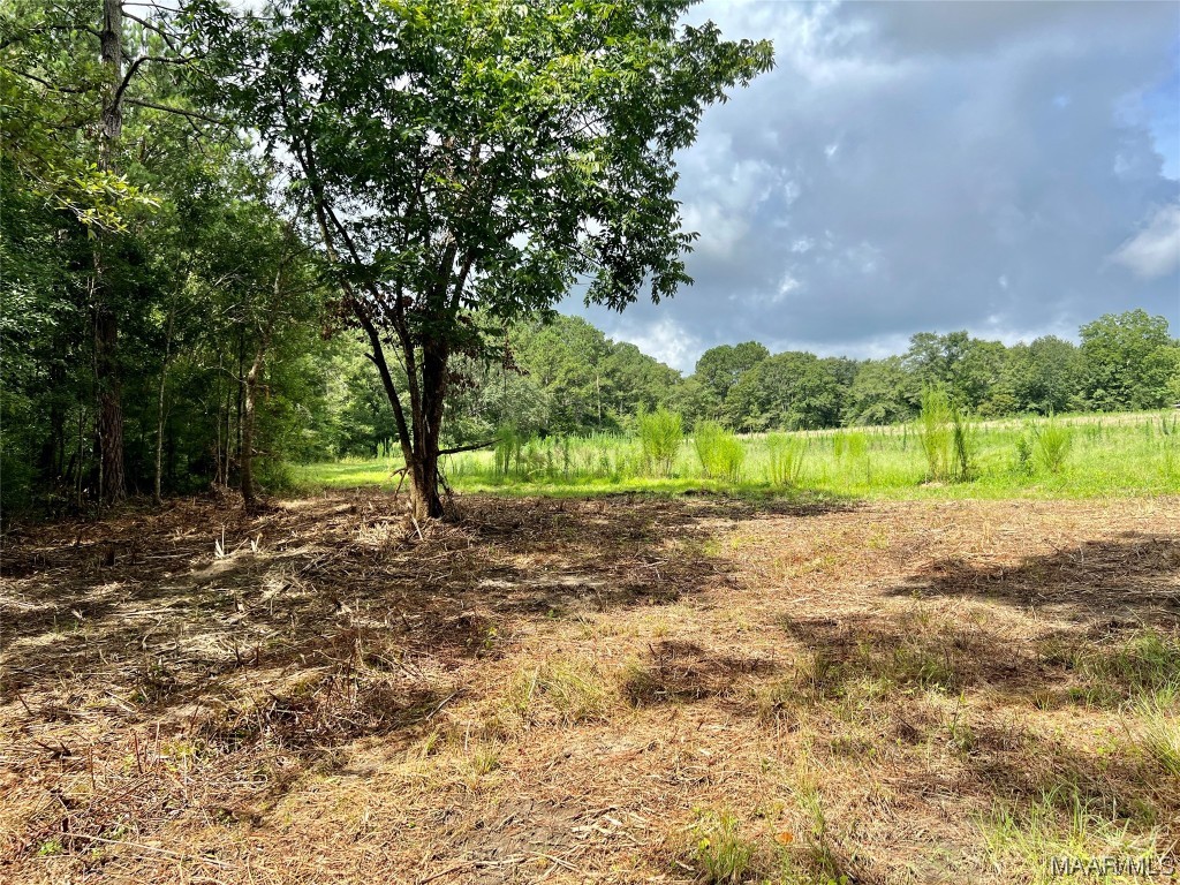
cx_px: 590
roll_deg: +1.2
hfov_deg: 67.3
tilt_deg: +3.6
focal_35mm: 26
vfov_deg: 53.1
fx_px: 886
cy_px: 442
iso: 50
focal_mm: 5.7
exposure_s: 1/2299
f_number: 1.5
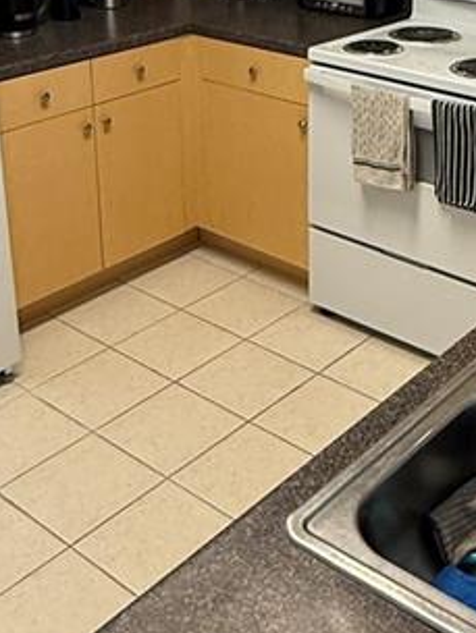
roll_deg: +0.1
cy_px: 52
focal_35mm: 55
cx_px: 335
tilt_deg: -13.0
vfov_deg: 33.0
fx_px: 1008
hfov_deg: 26.4
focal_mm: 2.22
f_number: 2.2
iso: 200
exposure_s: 1/120
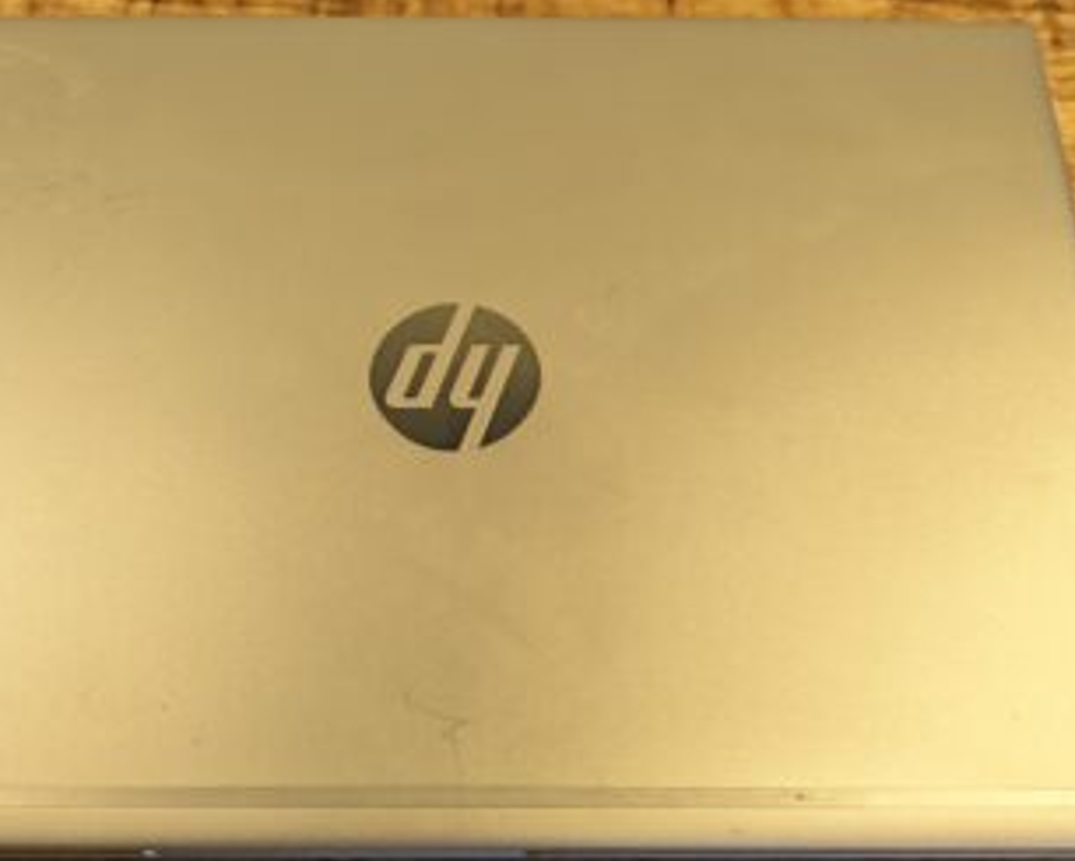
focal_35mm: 44
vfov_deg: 34.1
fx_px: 1400
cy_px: 471
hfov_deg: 42.0
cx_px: 513
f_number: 1.6
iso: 64
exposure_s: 1/100
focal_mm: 6.55
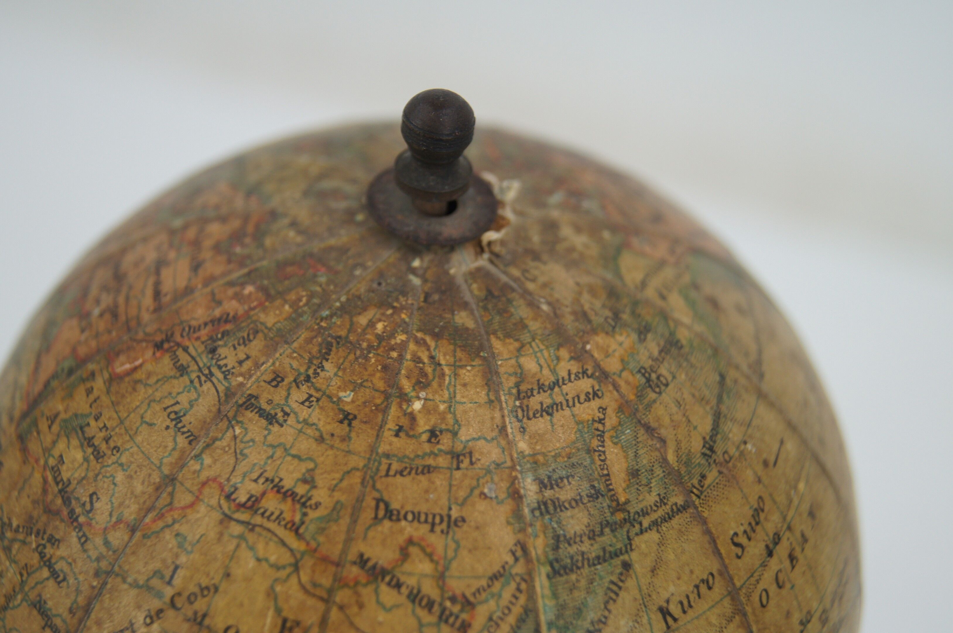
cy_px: 316
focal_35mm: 60
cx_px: 476
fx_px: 1586
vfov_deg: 22.6
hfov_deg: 33.4
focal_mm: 40
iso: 250
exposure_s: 1/160
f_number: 5
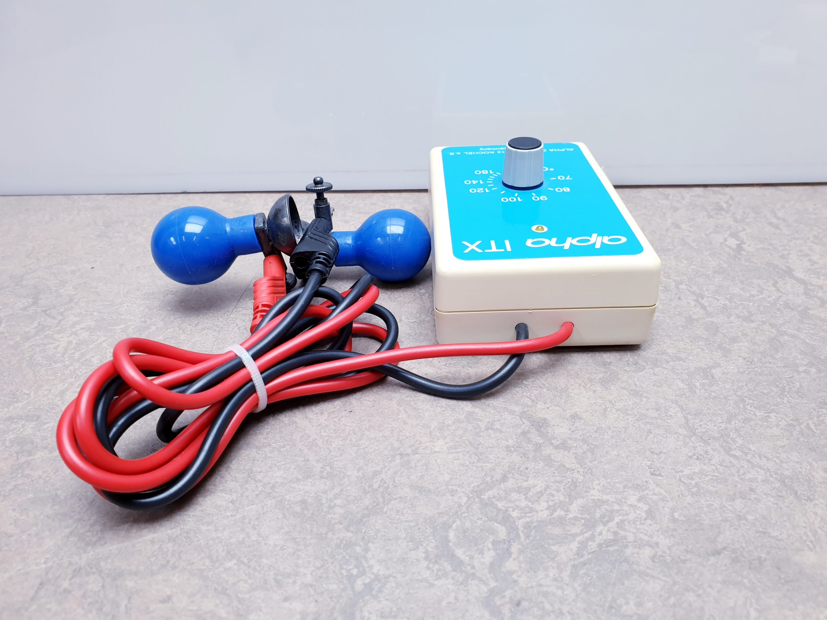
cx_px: 414
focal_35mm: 26
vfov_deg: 53.1
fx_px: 621
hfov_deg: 67.3
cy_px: 310
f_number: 2.4
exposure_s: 1/50
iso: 80
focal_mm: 4.3
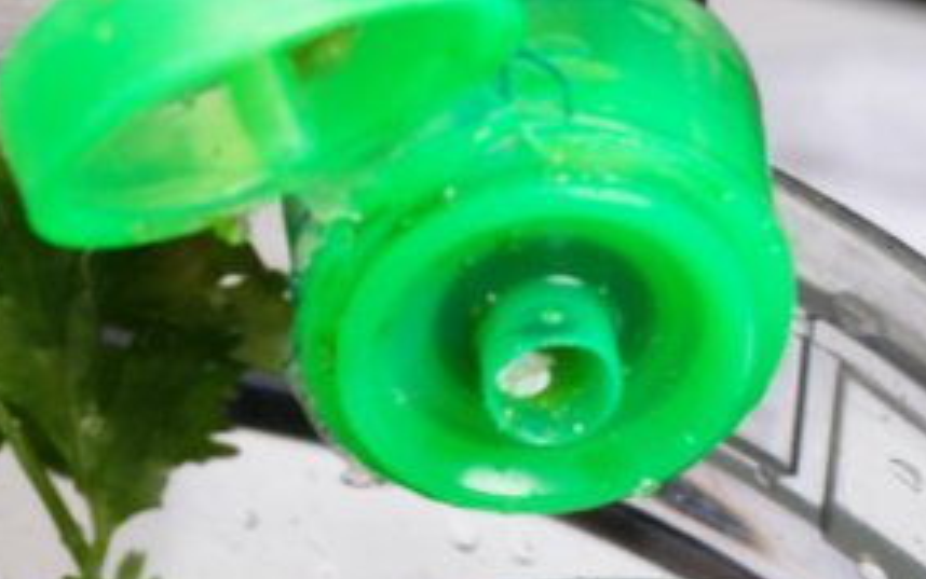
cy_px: 877
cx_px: -308
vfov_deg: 7.0
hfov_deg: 11.1
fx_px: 4645
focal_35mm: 184
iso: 200
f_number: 8
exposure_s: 1/160
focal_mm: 43
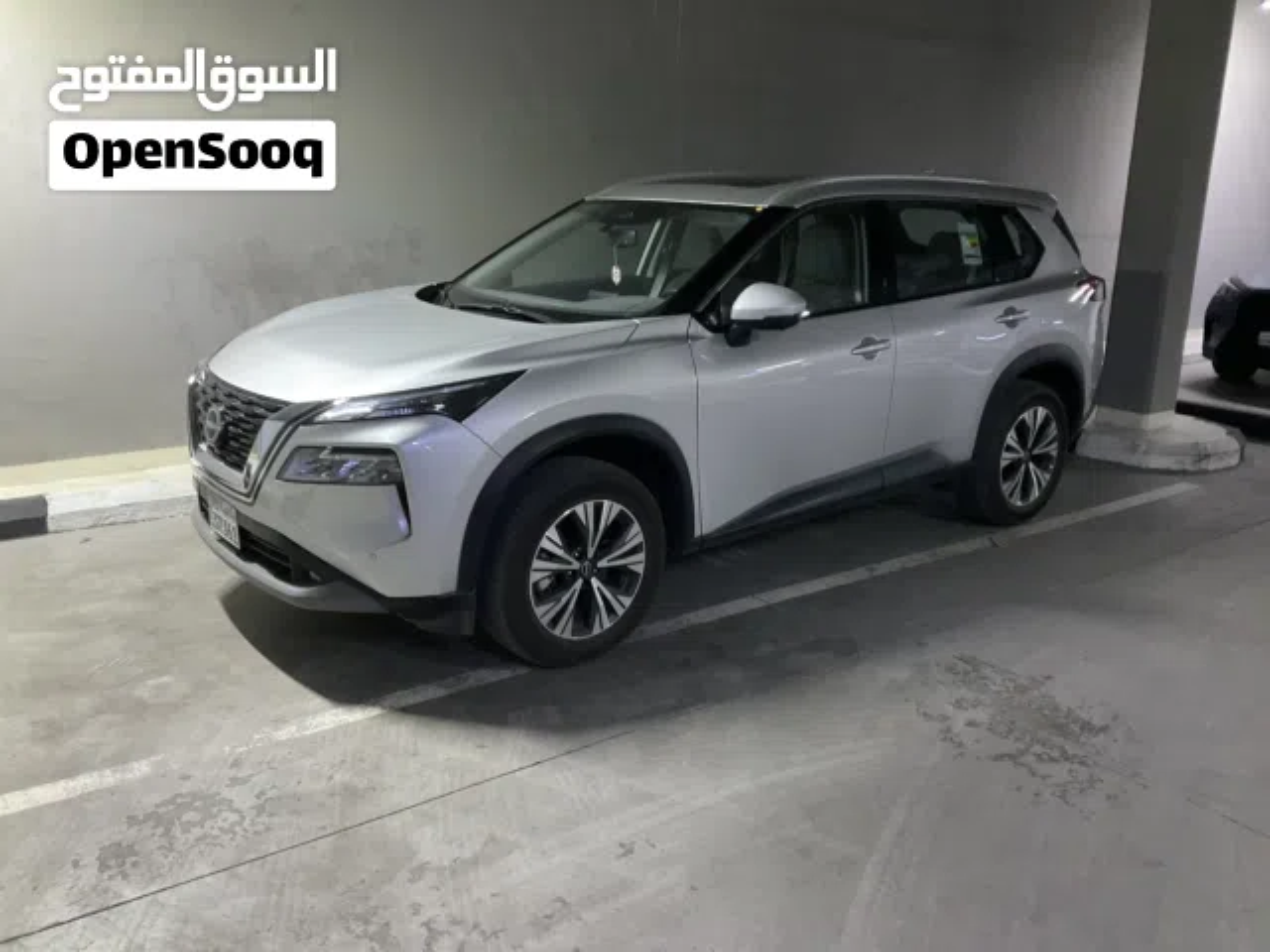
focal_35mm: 29
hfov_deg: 61.7
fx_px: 1064
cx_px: 635
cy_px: 476
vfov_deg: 48.2
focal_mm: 3
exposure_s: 1/30
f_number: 1.8
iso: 320
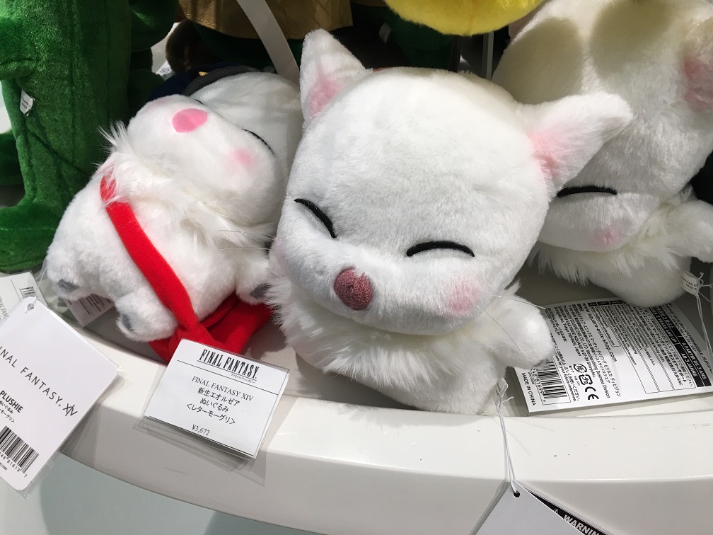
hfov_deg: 61.7
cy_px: 268
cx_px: 356
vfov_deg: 48.2
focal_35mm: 29
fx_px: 597
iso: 25
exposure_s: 1/40
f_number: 2.2
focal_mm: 4.15
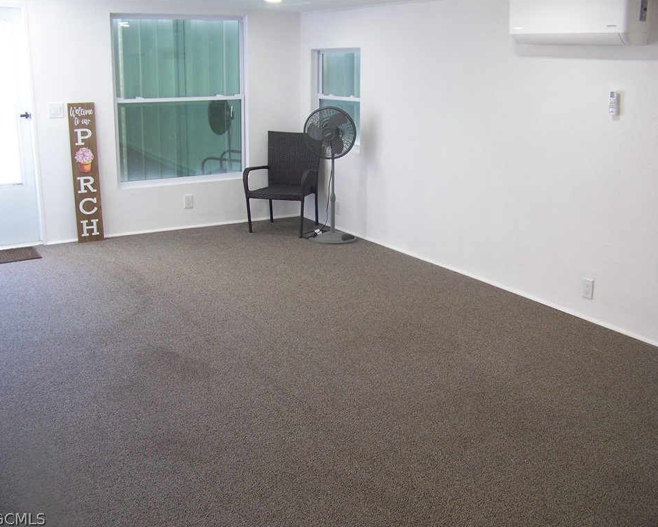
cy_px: 264
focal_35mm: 38
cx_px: 336
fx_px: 740
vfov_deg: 39.2
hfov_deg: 47.9
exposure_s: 1/30
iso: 125
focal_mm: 5.85
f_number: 2.8
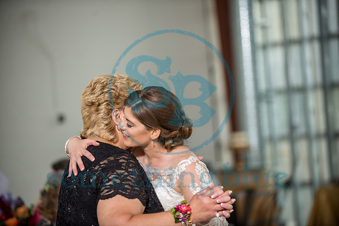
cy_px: 113
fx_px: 1271
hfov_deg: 15.2
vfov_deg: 10.2
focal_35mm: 135
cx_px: 170
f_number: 2.8
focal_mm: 135
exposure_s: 1/200
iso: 400
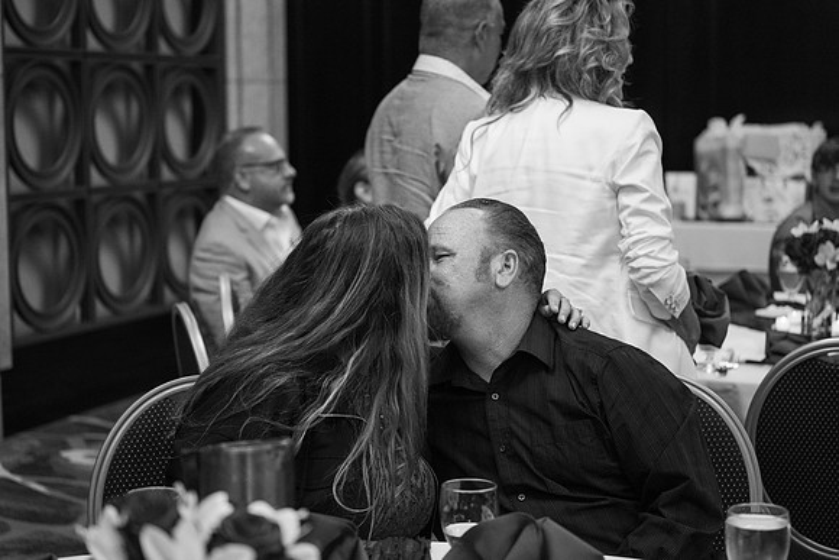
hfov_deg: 31.4
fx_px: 1493
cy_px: 280
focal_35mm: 64
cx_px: 420
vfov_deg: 21.2
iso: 2500
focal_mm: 63
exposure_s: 1/125
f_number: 2.8
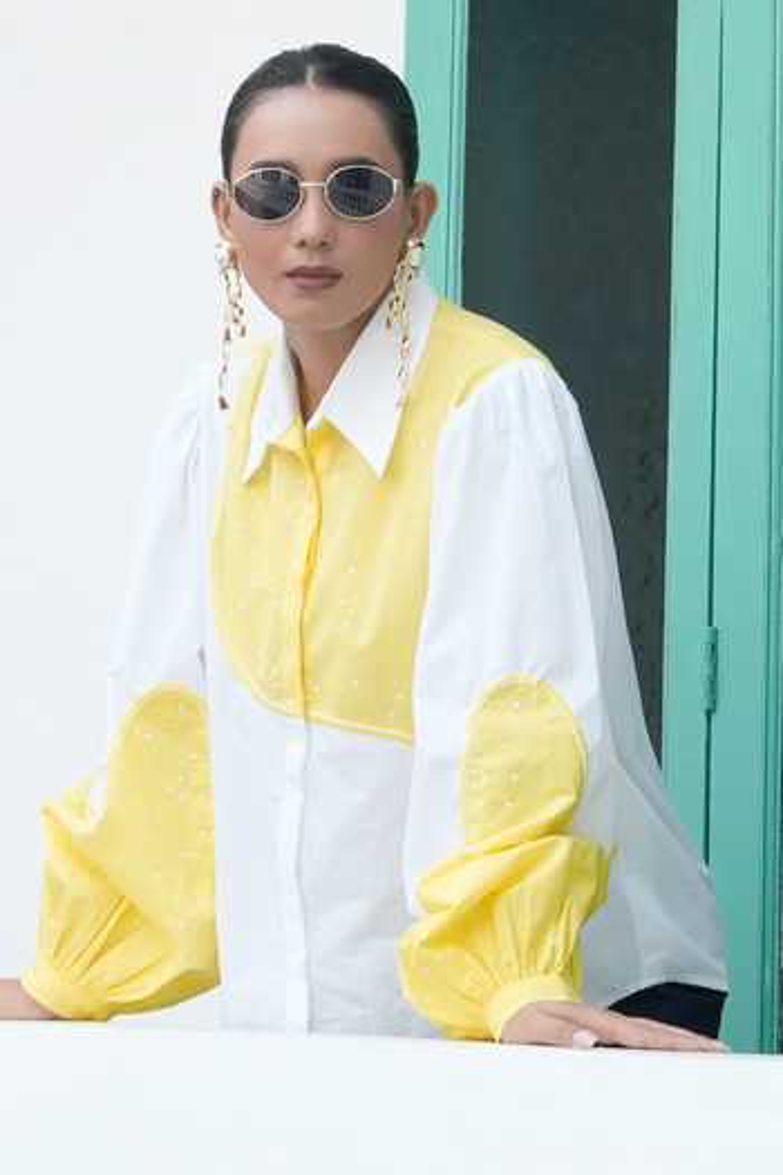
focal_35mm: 30
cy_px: 588
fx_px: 979
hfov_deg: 43.6
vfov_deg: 61.9
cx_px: 392
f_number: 7.1
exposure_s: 1/160
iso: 250
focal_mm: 30
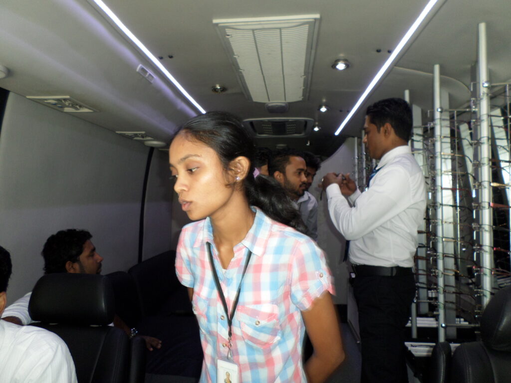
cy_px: 192
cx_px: 256
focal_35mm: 25
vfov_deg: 54.9
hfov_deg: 69.4
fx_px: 369
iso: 100
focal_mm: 4.5
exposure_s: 1/30
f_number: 2.5
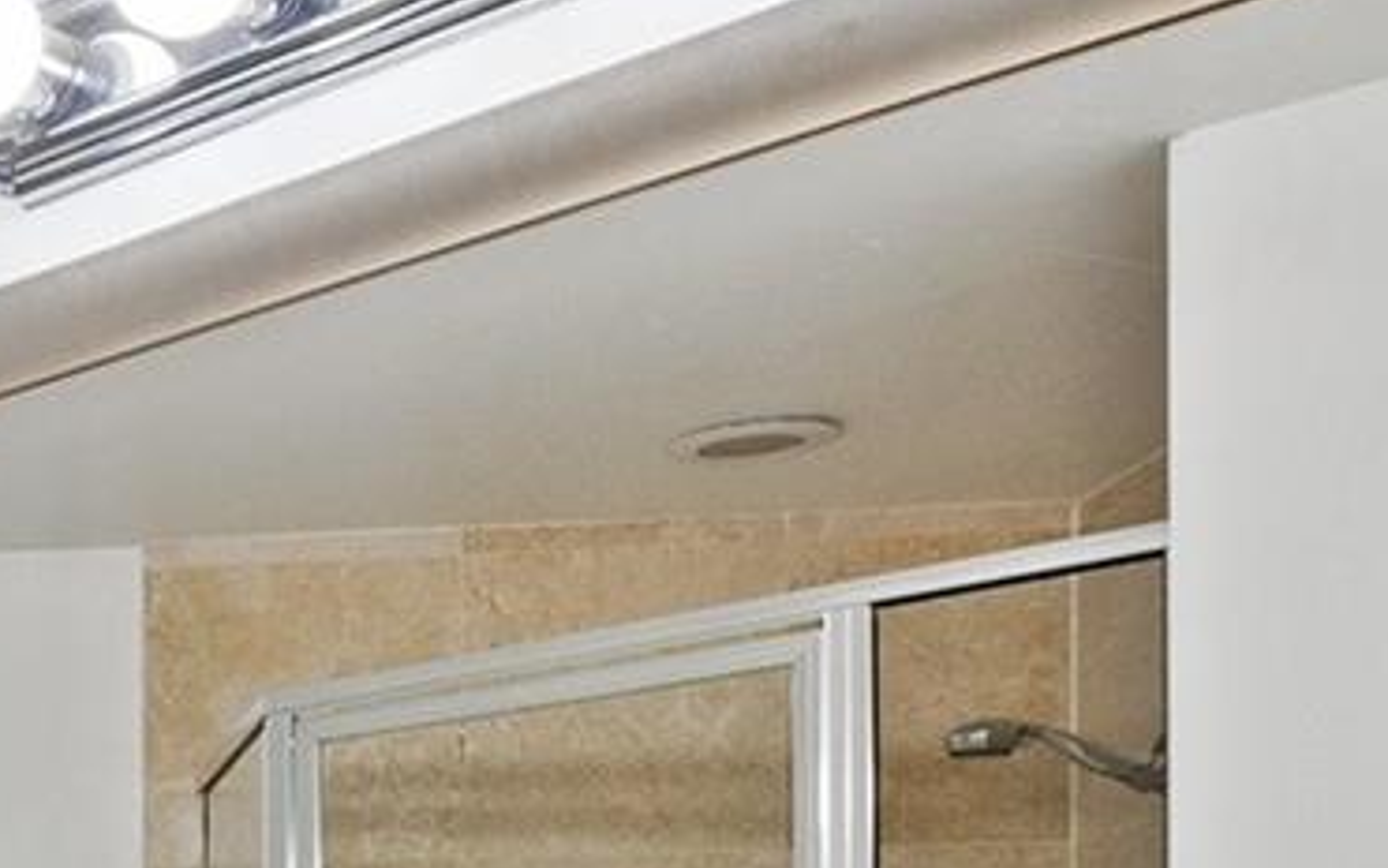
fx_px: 2497
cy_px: 1141
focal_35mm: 66
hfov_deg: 24.7
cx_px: -647
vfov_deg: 18.3
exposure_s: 1/15
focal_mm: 10
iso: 640
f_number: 8
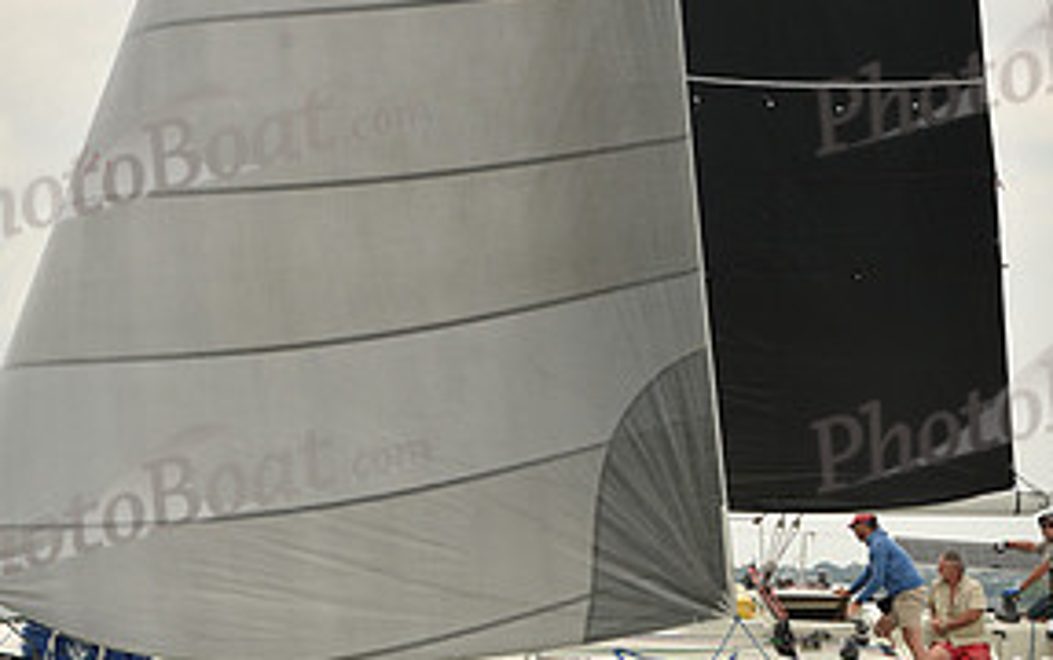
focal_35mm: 144
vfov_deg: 9.1
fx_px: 4137
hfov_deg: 14.5
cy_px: 640
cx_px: 624
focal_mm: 70
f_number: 8
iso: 250
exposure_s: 1/640
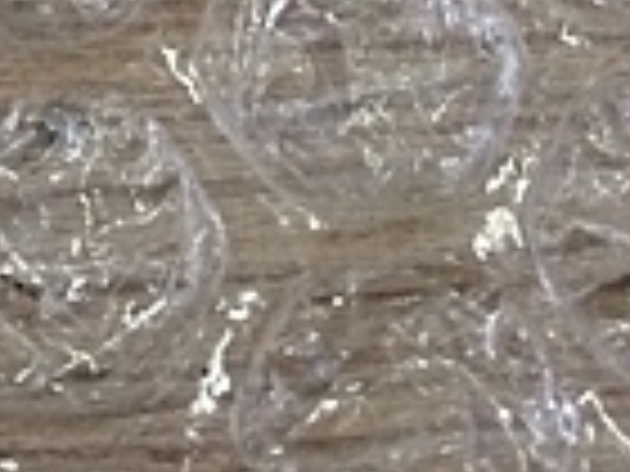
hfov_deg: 13.7
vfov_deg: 10.2
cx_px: -378
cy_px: -512
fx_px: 2421
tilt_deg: -61.8
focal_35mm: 133
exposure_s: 1/40
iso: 40
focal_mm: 4.15
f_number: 2.2
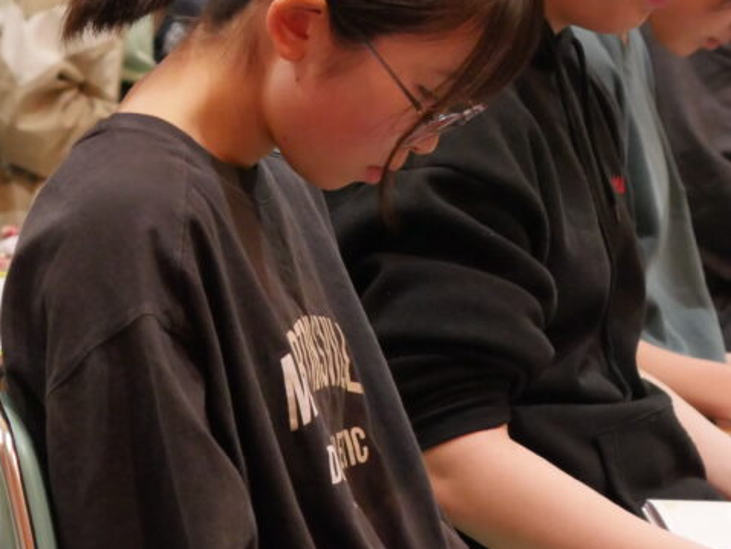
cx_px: 757
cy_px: 174
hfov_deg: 8.1
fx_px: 5155
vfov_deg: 6.1
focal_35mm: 244
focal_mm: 57
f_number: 4.3
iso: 3200
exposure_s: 1/50
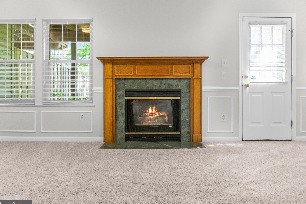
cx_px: 156
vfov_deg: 51.3
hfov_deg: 71.5
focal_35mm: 25
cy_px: 105
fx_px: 213
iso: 800
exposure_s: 1/60
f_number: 4
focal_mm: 16
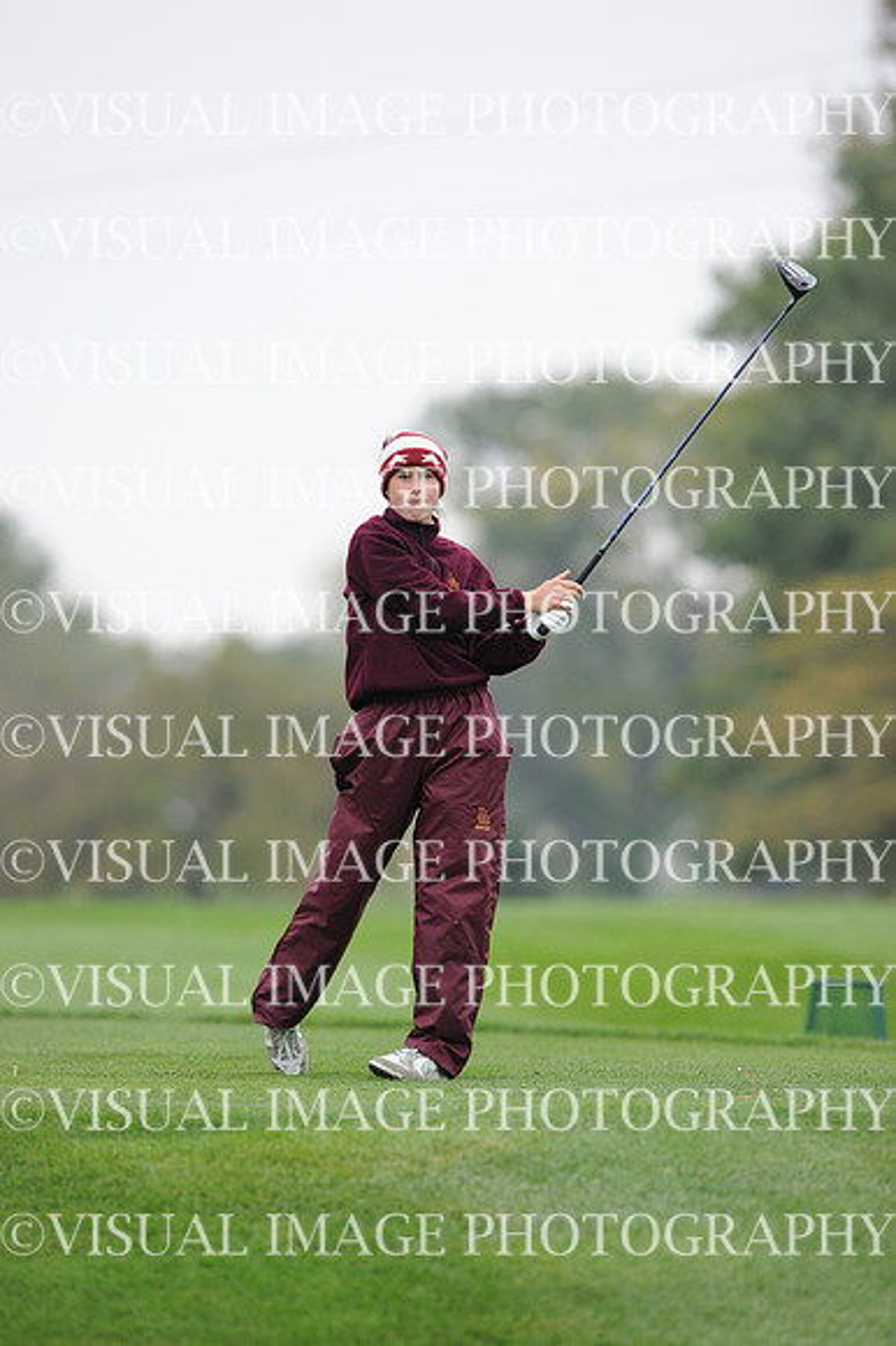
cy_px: 673
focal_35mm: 400
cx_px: 448
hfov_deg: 3.4
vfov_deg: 5.2
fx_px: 14950
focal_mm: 400
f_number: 4.5
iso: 1600
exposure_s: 1/2000
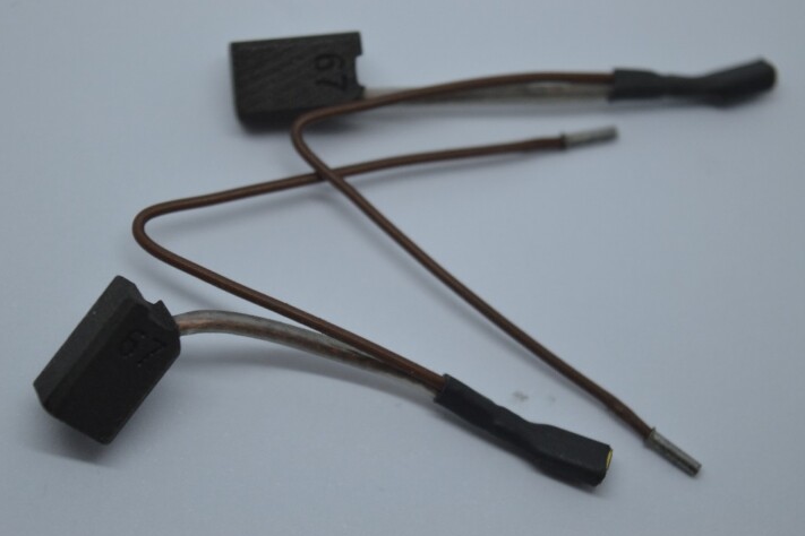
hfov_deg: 24.3
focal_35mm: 84
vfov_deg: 16.4
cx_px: 406
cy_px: 269
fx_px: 1867
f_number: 5.6
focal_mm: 55
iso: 360
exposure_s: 1/125
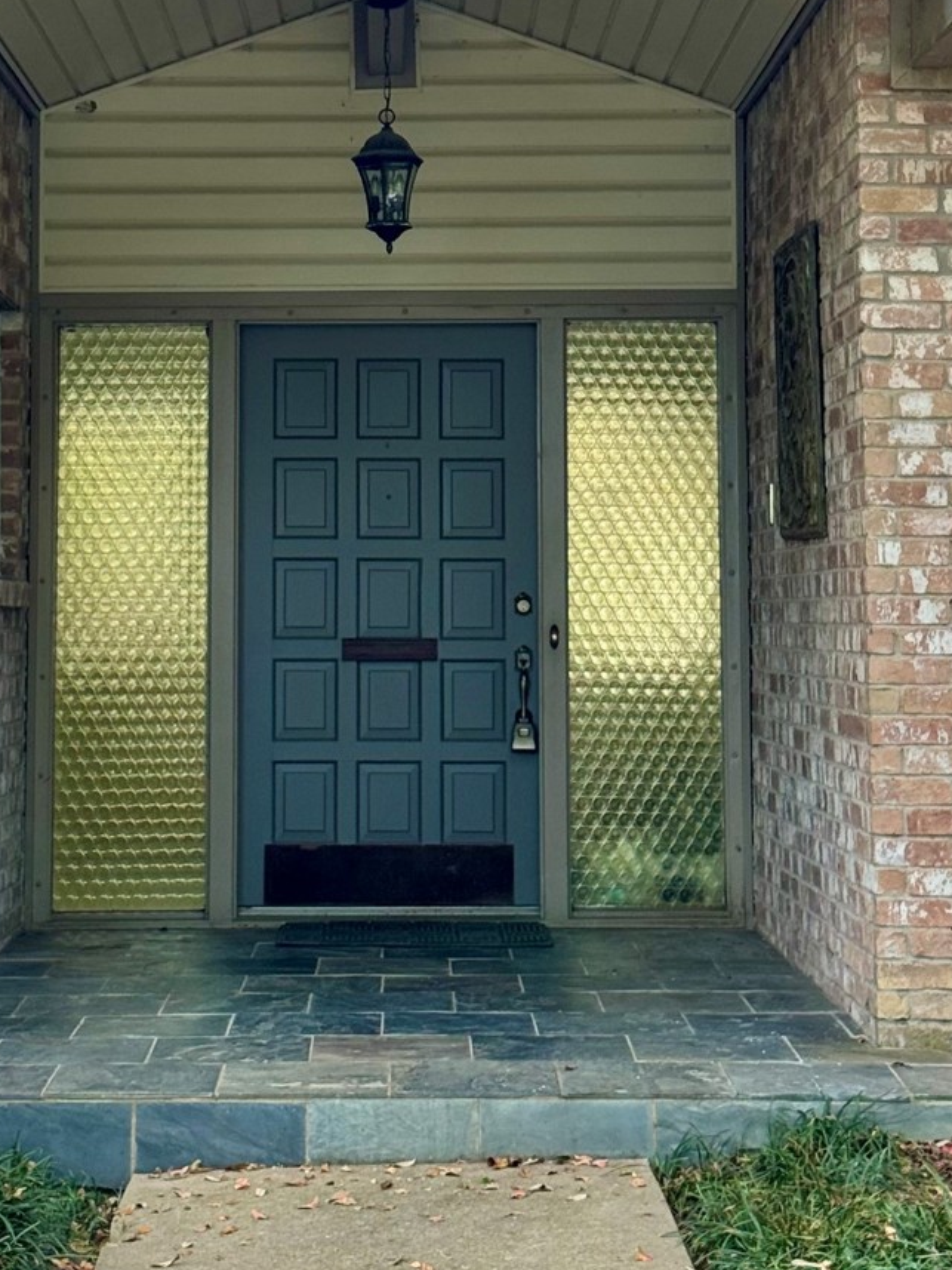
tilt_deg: +5.5
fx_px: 3153
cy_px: 289
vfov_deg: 22.5
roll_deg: +0.3
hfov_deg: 17.2
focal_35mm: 86
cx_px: 369
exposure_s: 1/121
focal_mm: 6.76
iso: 64
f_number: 1.78
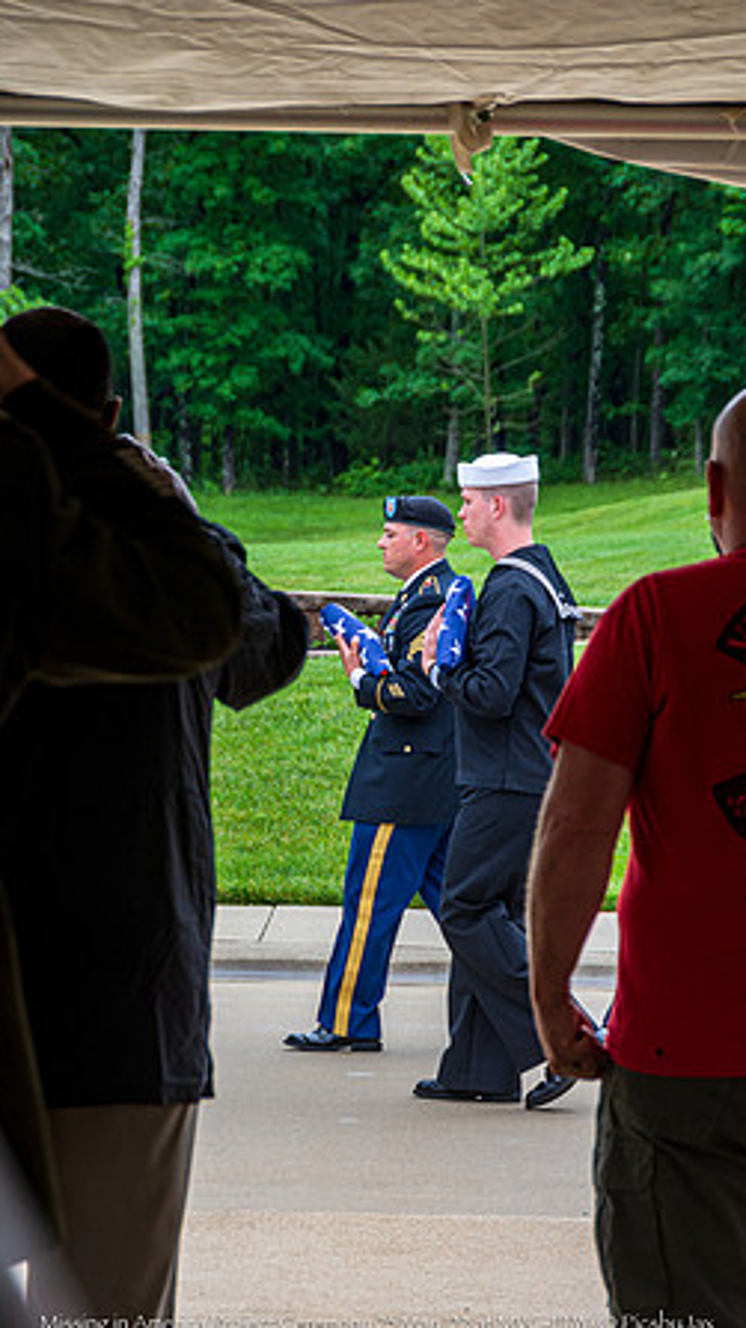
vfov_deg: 11.3
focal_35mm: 190
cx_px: 377
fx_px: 6690
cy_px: 665
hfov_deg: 6.4
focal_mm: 120
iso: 400
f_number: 10
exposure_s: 1/400
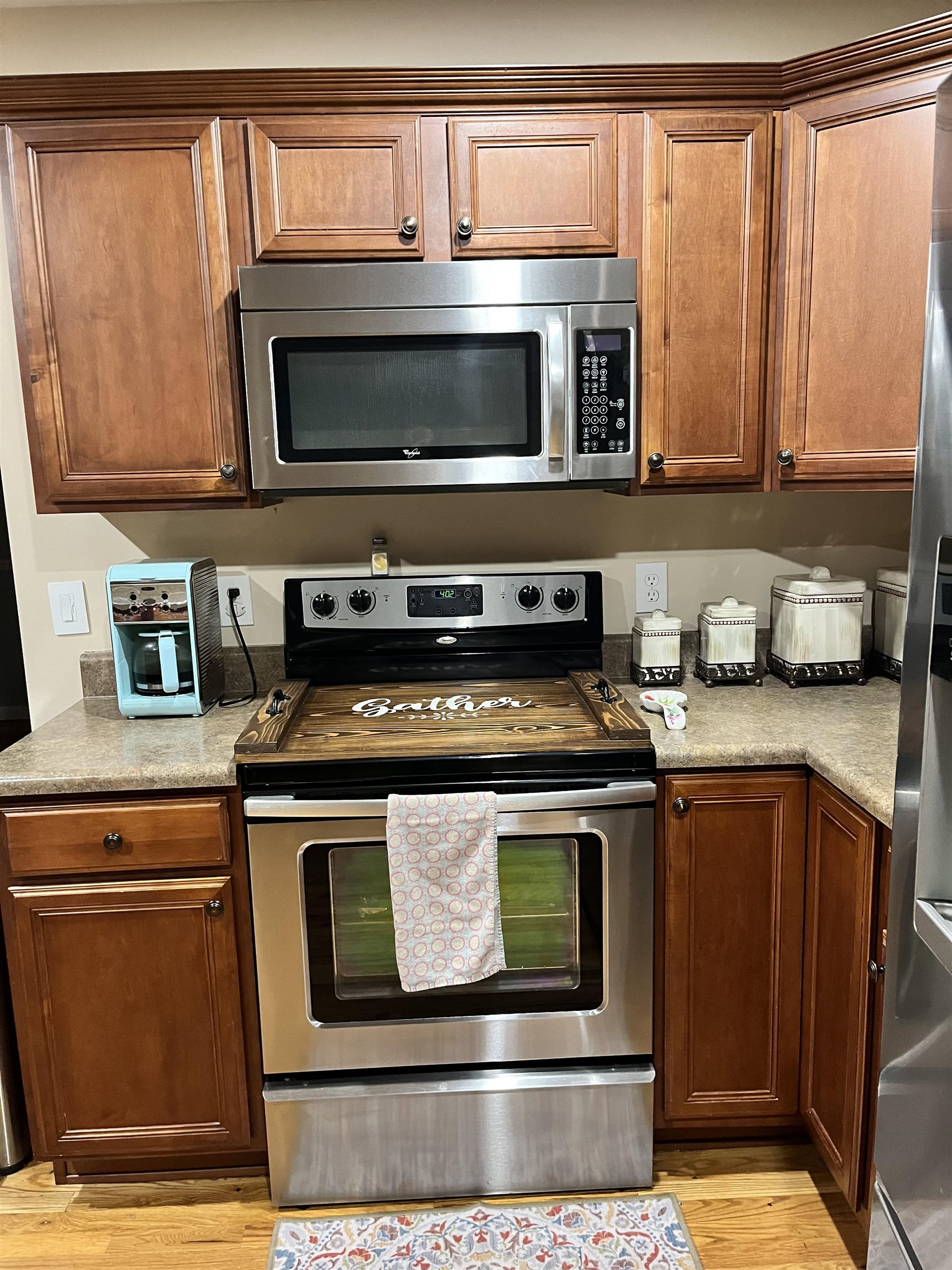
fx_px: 953
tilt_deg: -9.2
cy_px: 635
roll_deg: +2.9
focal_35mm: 26
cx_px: 476
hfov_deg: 53.1
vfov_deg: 67.3
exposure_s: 1/40
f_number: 1.6
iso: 500
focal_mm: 5.1
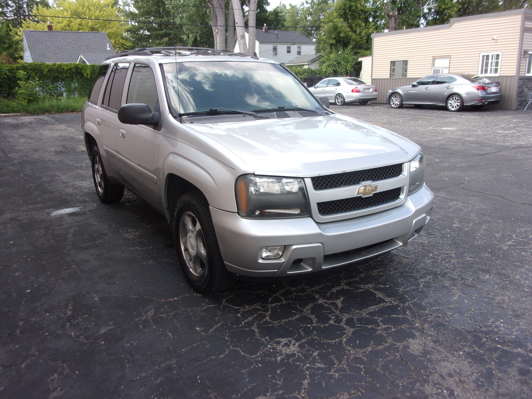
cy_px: 200
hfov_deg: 63.4
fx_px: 430
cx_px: 266
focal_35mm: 28
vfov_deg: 49.7
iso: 80
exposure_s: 1/150
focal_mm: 5.1
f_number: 3.9
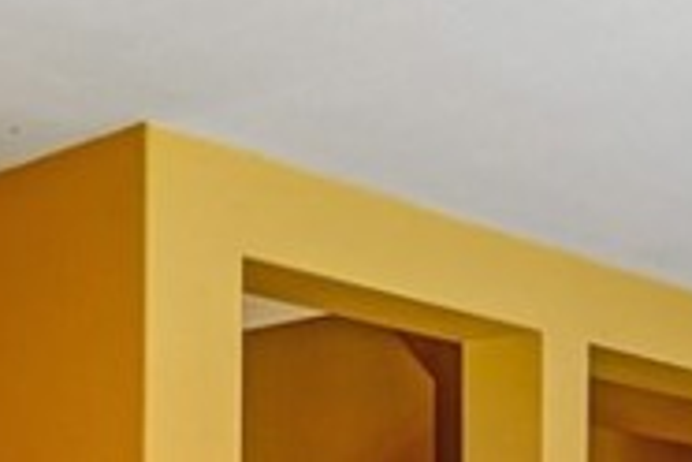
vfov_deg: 15.8
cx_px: 800
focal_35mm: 77
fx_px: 1480
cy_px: 764
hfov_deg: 24.2
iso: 200
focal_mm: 14
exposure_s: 1/60
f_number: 8
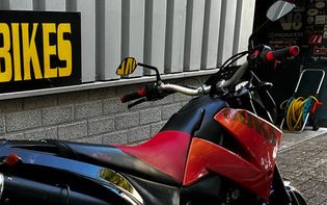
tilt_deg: -18.6
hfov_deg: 35.2
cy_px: 213
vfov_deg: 22.1
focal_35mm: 56
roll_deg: +1.7
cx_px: 67
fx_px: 499
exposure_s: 1/121
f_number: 1.6
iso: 64
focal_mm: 5.1
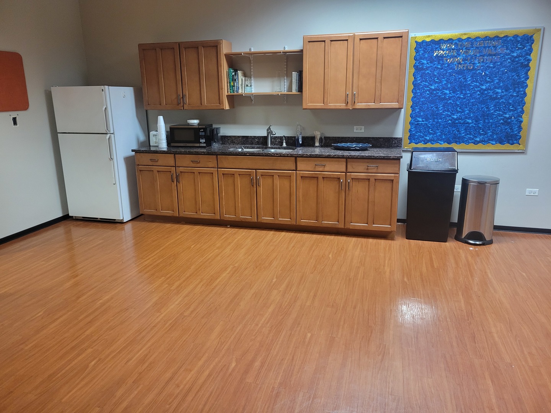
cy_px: 206
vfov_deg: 53.1
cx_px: 276
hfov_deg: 67.3
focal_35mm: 26
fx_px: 414
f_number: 1.8
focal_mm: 5.4
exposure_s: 1/40
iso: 500
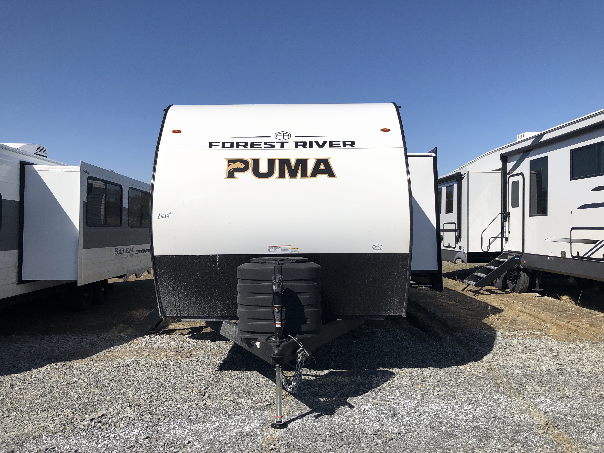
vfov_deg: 49.7
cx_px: 302
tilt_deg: -2.1
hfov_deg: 63.4
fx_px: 489
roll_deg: -0.1
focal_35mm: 28
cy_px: 226
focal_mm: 3.99
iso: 20
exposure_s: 1/4367
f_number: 1.8
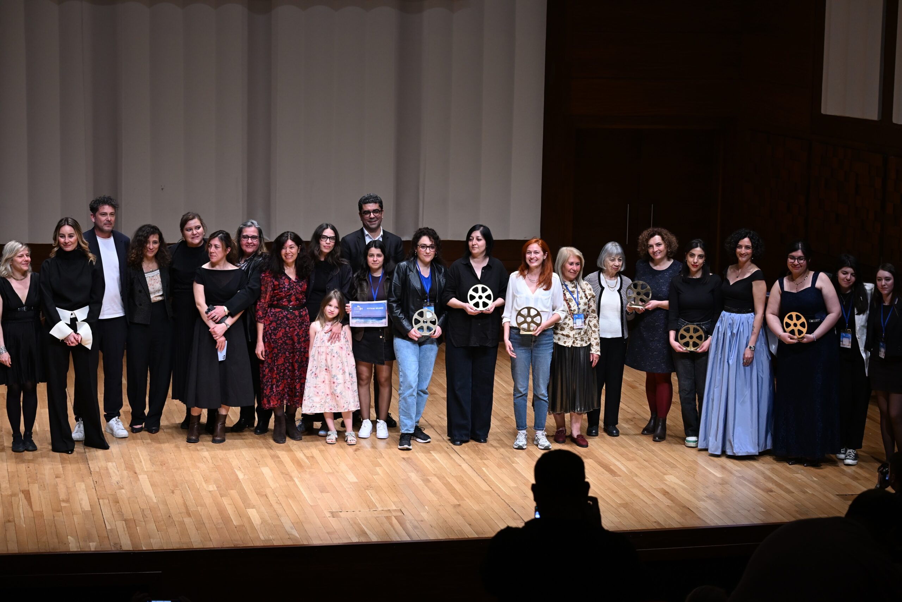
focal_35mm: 84
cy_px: 301
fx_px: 2105
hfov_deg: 24.2
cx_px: 451
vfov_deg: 16.3
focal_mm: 56
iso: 640
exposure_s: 1/160
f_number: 4
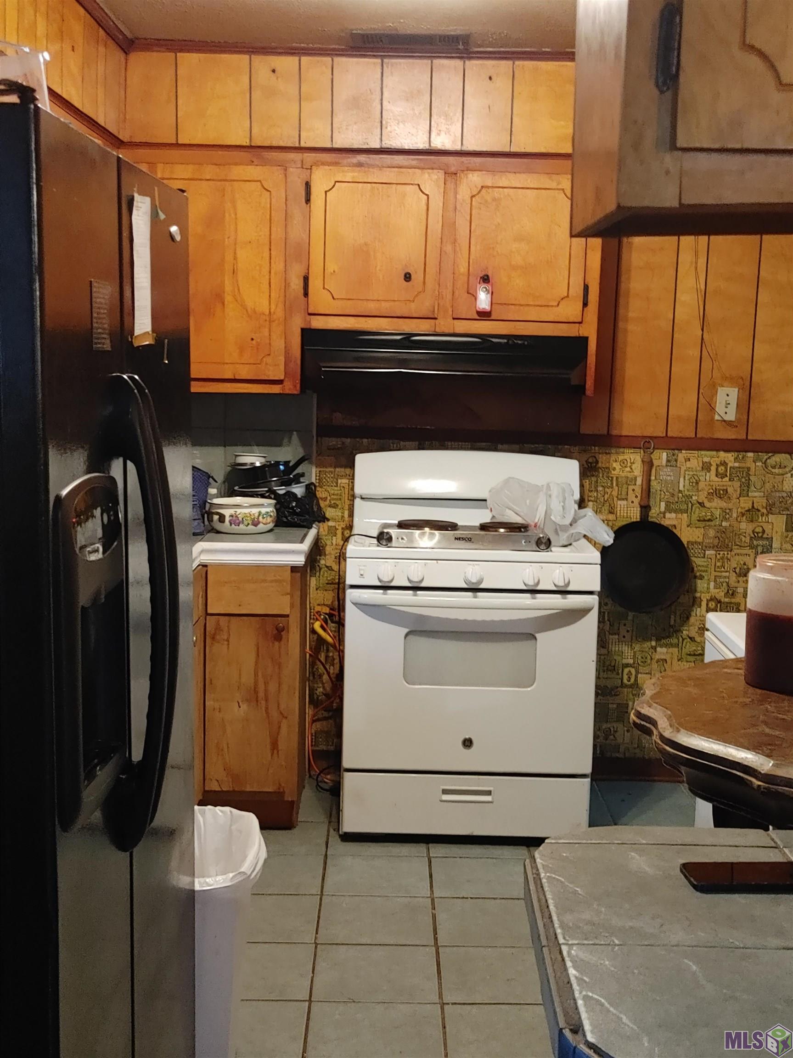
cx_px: 396
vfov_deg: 43.0
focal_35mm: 44
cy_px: 529
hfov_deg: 32.9
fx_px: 1344
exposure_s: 1/15
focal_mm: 5.58
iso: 350
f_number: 1.8
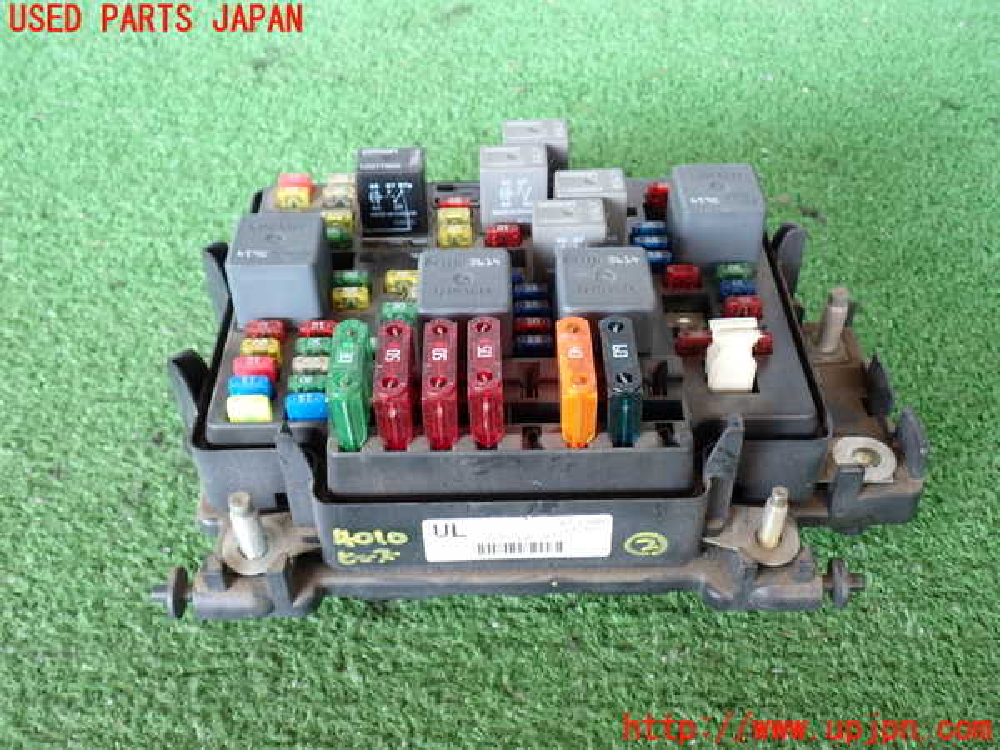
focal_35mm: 36
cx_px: 500
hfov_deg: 51.4
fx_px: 1040
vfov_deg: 39.7
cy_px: 375
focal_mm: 6.37
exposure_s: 1/50
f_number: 2.5
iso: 200
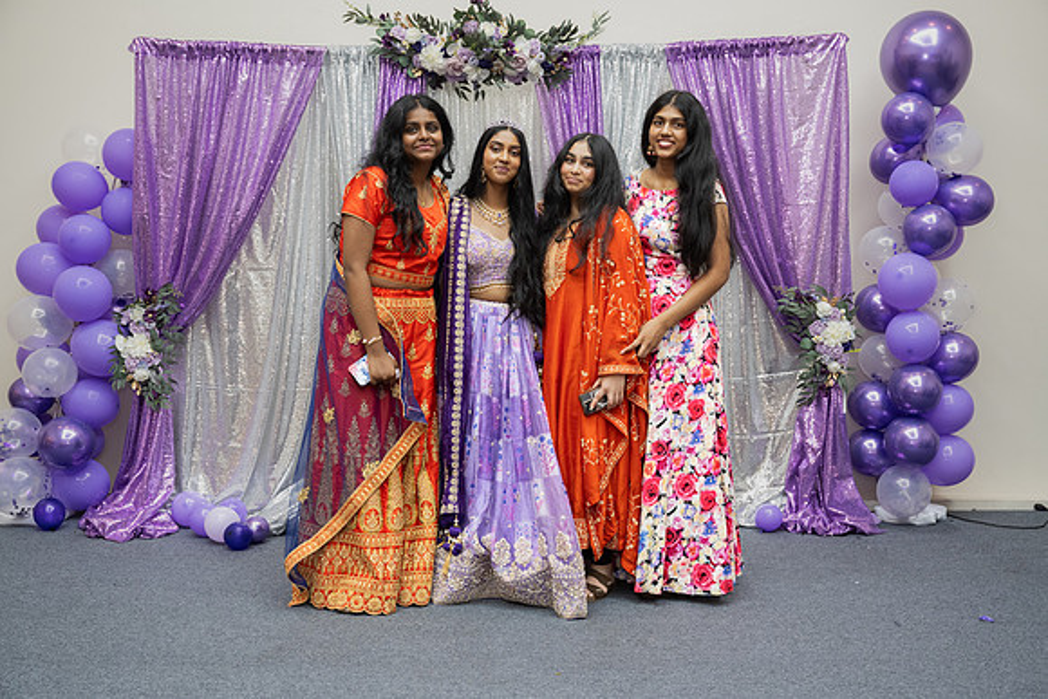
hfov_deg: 53.8
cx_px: 524
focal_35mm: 36
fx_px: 1034
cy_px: 350
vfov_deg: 37.4
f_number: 3.5
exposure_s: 1/160
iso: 1250
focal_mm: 35
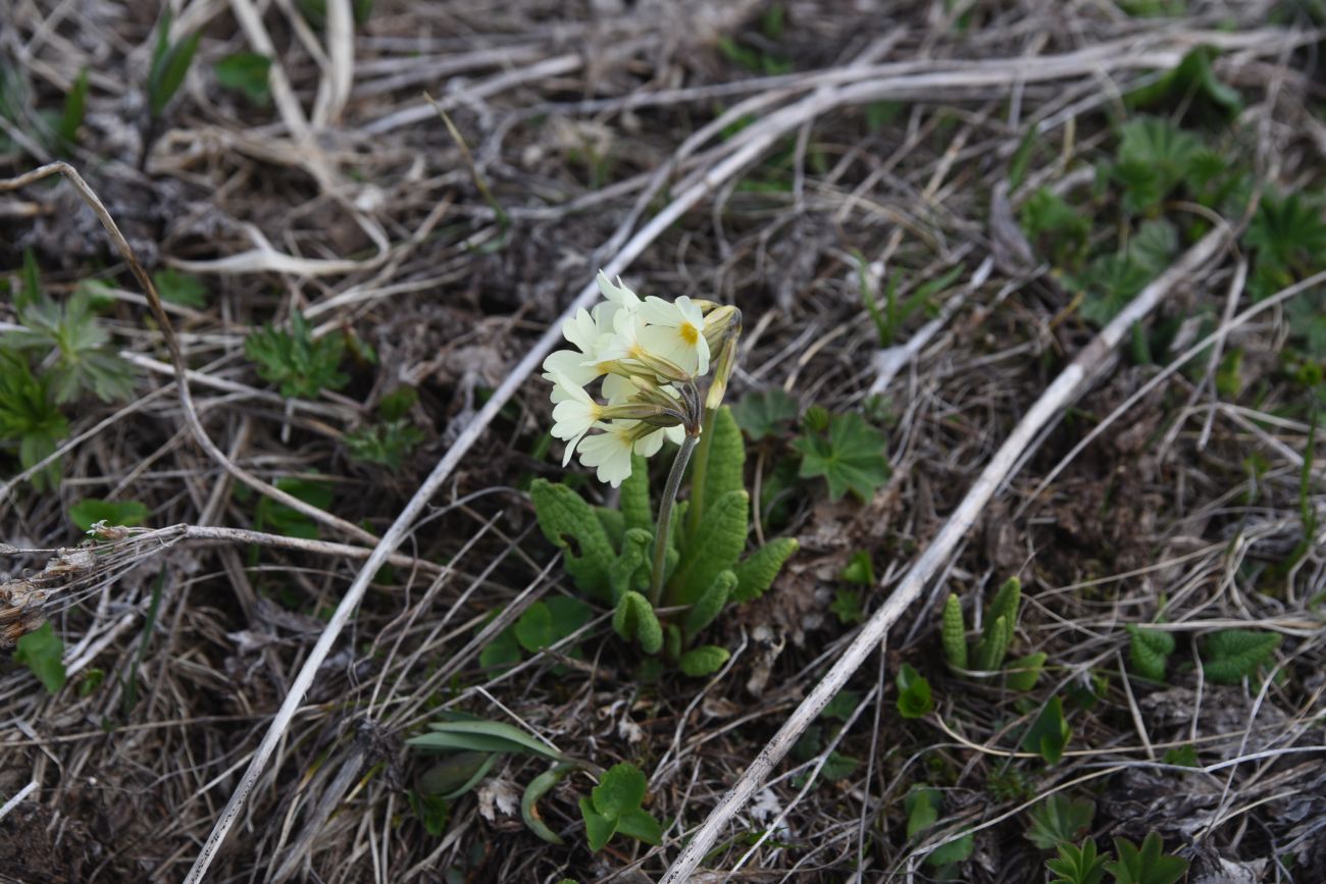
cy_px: 442
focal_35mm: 56
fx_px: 2063
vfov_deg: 24.2
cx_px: 663
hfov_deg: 35.6
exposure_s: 1/1000
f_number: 5.6
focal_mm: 56
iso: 400
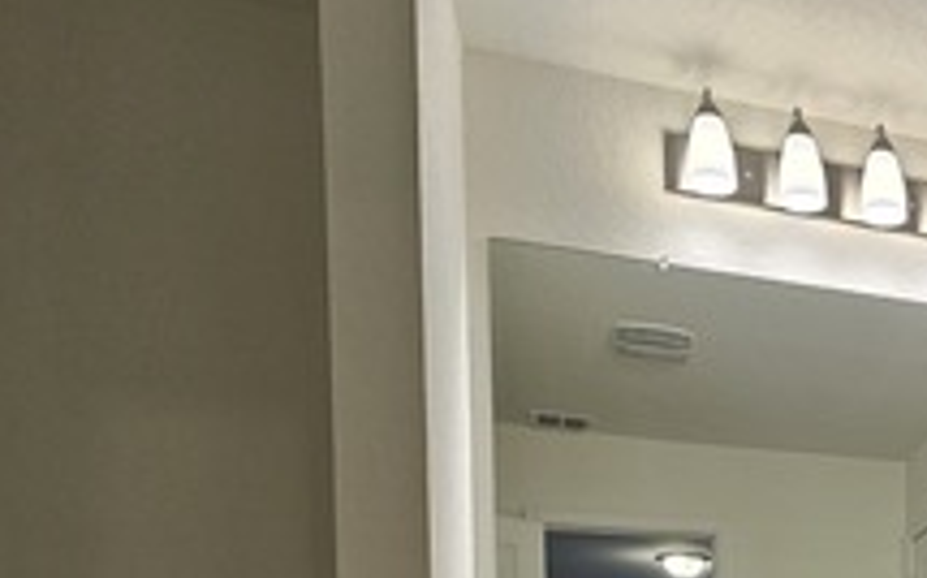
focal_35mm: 41
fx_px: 1035
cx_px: 1026
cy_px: 789
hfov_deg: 39.3
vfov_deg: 25.8
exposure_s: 1/60
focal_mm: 2.2
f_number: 2.2
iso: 100
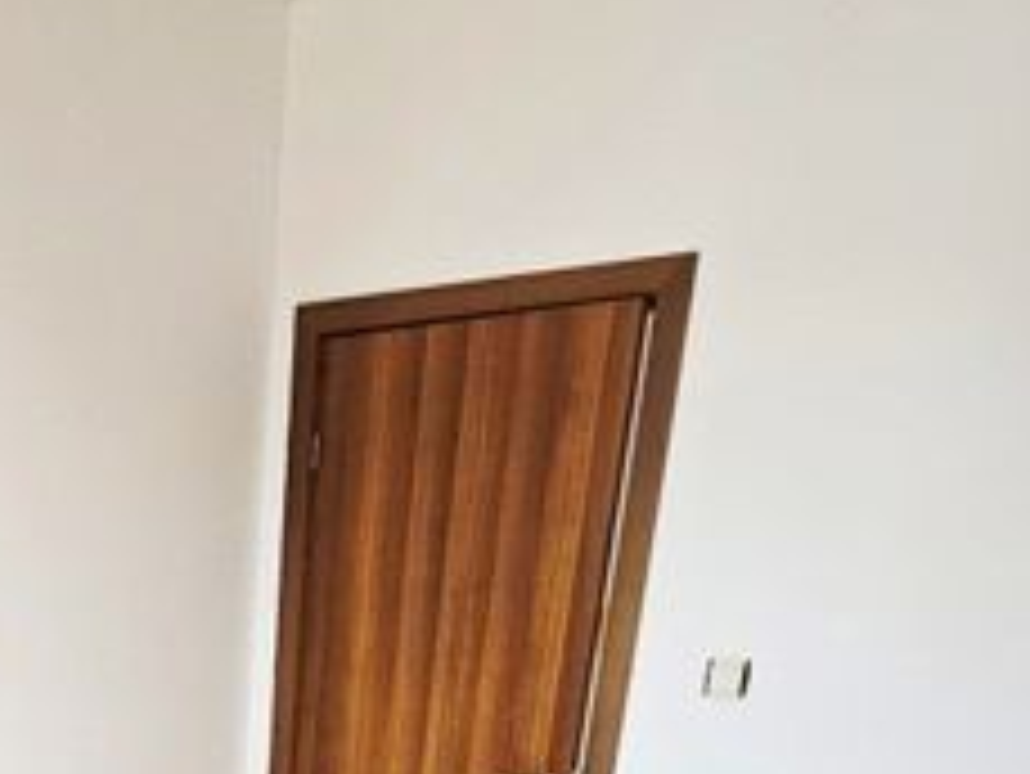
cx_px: 34
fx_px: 1191
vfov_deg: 27.8
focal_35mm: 40
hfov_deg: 41.5
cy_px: 1080
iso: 64
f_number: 2.2
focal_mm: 1.7
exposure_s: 1/50
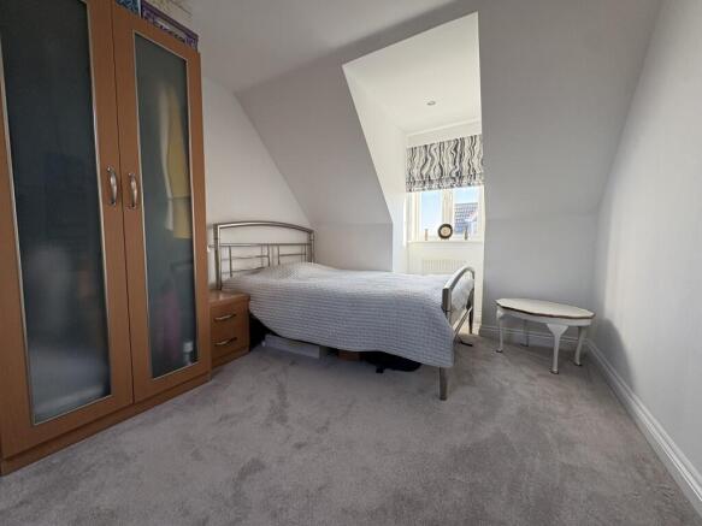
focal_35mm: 14
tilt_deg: -3.9
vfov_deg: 85.7
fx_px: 284
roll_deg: +0.3
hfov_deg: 102.1
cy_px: 263
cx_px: 351
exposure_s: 1/103
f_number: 2.2
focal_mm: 2.22
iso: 80
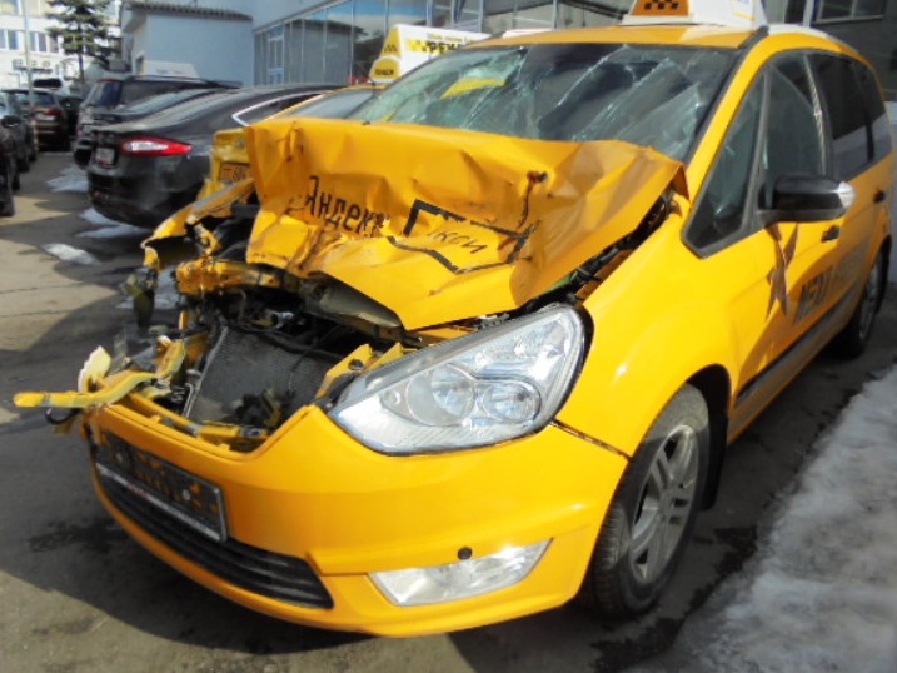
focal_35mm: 29
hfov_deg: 61.6
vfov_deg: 48.2
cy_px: 338
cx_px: 470
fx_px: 752
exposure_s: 1/125
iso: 100
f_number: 11.5
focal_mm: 4.6
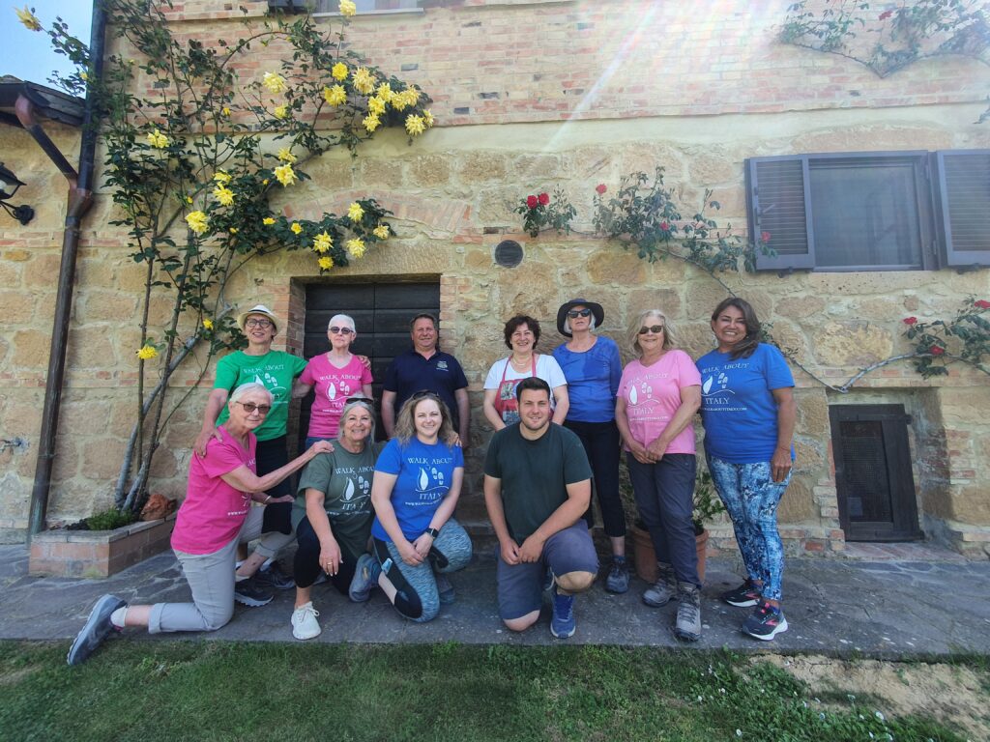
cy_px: 371
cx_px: 495
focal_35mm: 13
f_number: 2.2
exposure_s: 1/169
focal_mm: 1.8
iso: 50
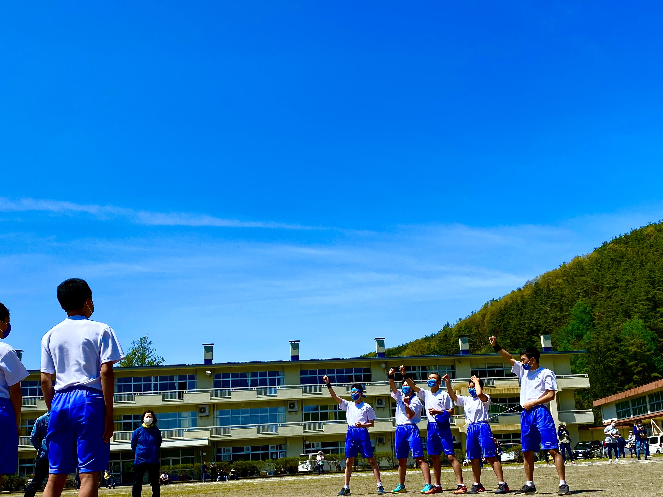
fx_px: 690
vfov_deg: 39.2
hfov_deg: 51.3
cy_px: 334
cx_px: 351
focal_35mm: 36
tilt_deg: +11.6
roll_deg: +2.8
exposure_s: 1/3205
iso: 32
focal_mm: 4.25
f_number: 1.8
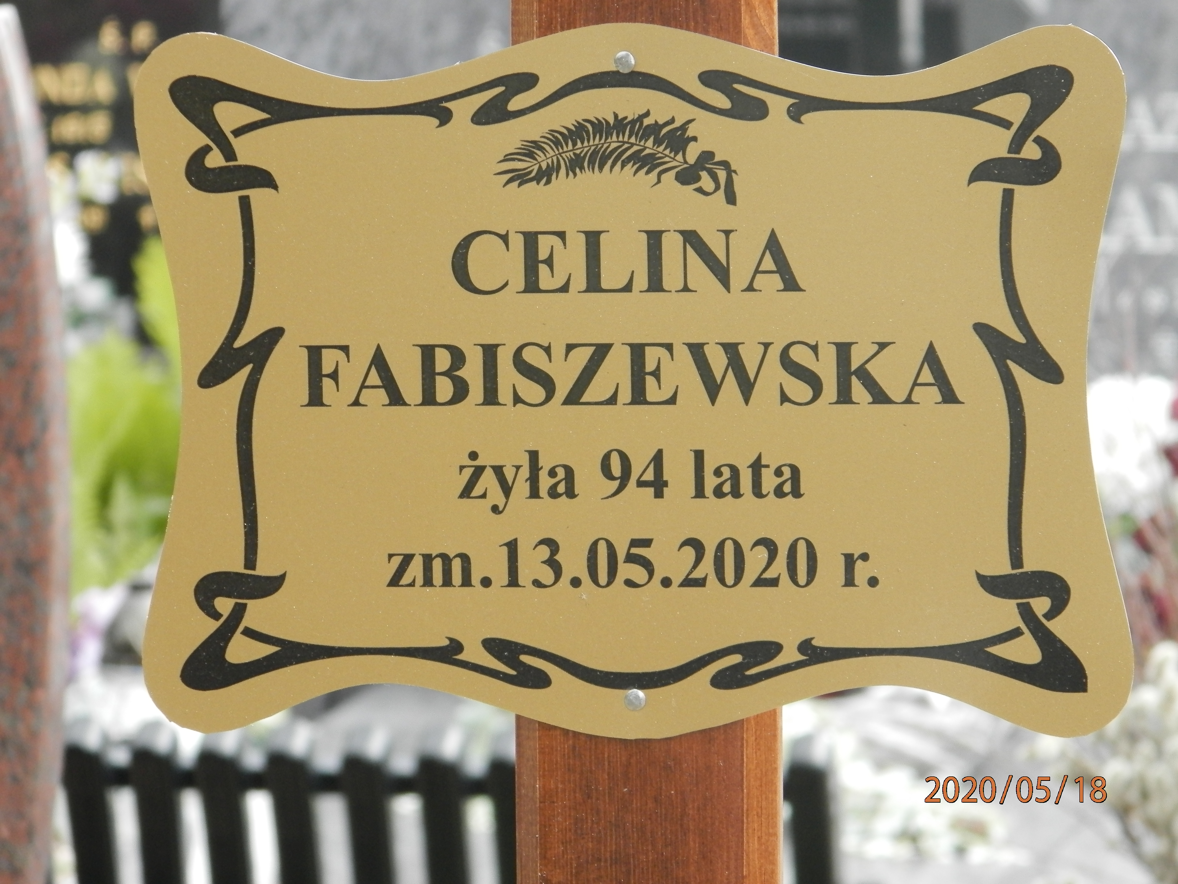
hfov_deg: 8.8
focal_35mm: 224
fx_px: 7623
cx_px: 589
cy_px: 442
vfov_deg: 6.6
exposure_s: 1/125
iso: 200
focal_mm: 40
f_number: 5.4
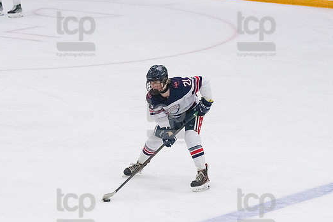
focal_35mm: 224
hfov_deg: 9.2
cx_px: 166
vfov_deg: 6.1
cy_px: 122
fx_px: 2071
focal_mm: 135
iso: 8000
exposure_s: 1/1600
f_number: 5
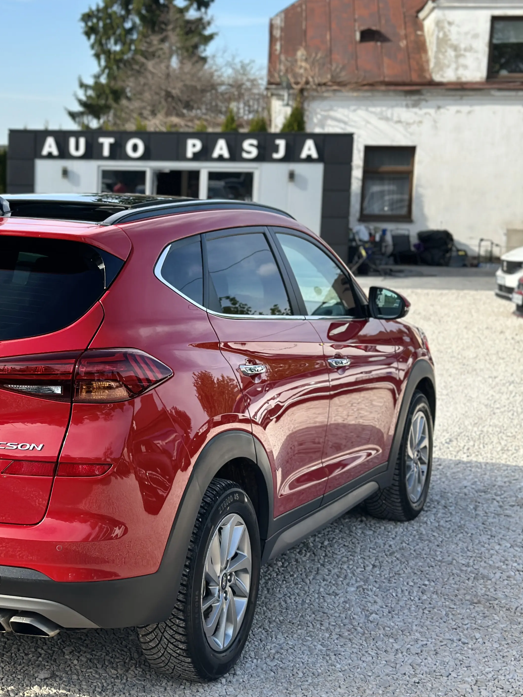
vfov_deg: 29.8
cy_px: 351
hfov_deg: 22.1
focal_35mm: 65
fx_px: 1309
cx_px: 56
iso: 80
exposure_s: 1/2160
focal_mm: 6.86
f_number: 1.78
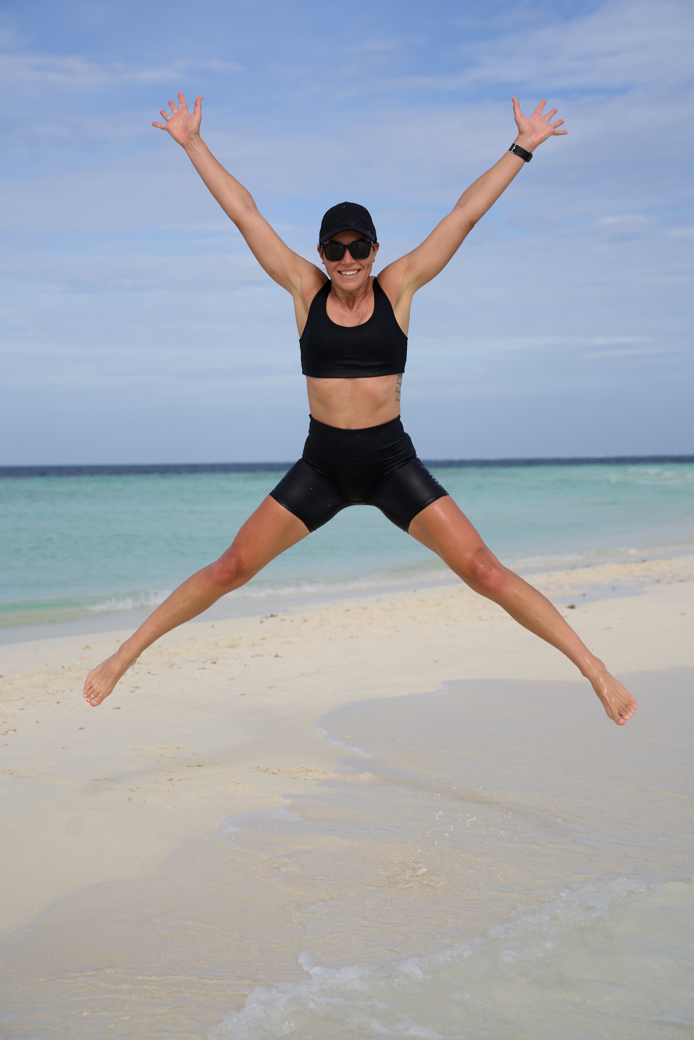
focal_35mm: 60
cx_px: 347
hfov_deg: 22.6
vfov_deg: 33.4
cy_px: 520
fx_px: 1735
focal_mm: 60
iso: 100
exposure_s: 1/2000
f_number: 4.5
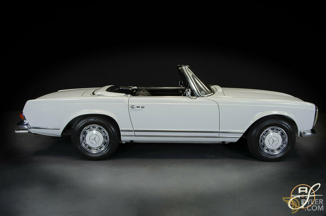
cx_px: 163
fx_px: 325
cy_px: 108
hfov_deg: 53.2
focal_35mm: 36
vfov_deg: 36.7
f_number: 14
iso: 200
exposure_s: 1/1.67
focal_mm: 24
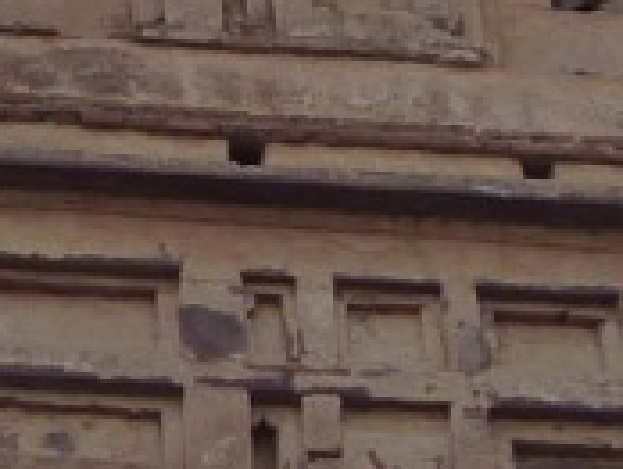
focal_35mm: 172
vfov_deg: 8.6
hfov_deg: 11.3
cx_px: -21
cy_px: 100
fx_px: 3100
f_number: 2.8
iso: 160
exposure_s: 1/400
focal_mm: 4.4
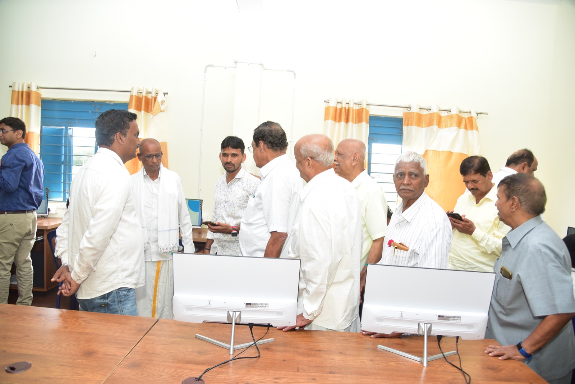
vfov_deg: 53.2
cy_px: 192
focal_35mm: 24
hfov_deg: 73.7
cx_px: 288
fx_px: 383
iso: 640
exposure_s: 1/125
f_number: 4
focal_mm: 24
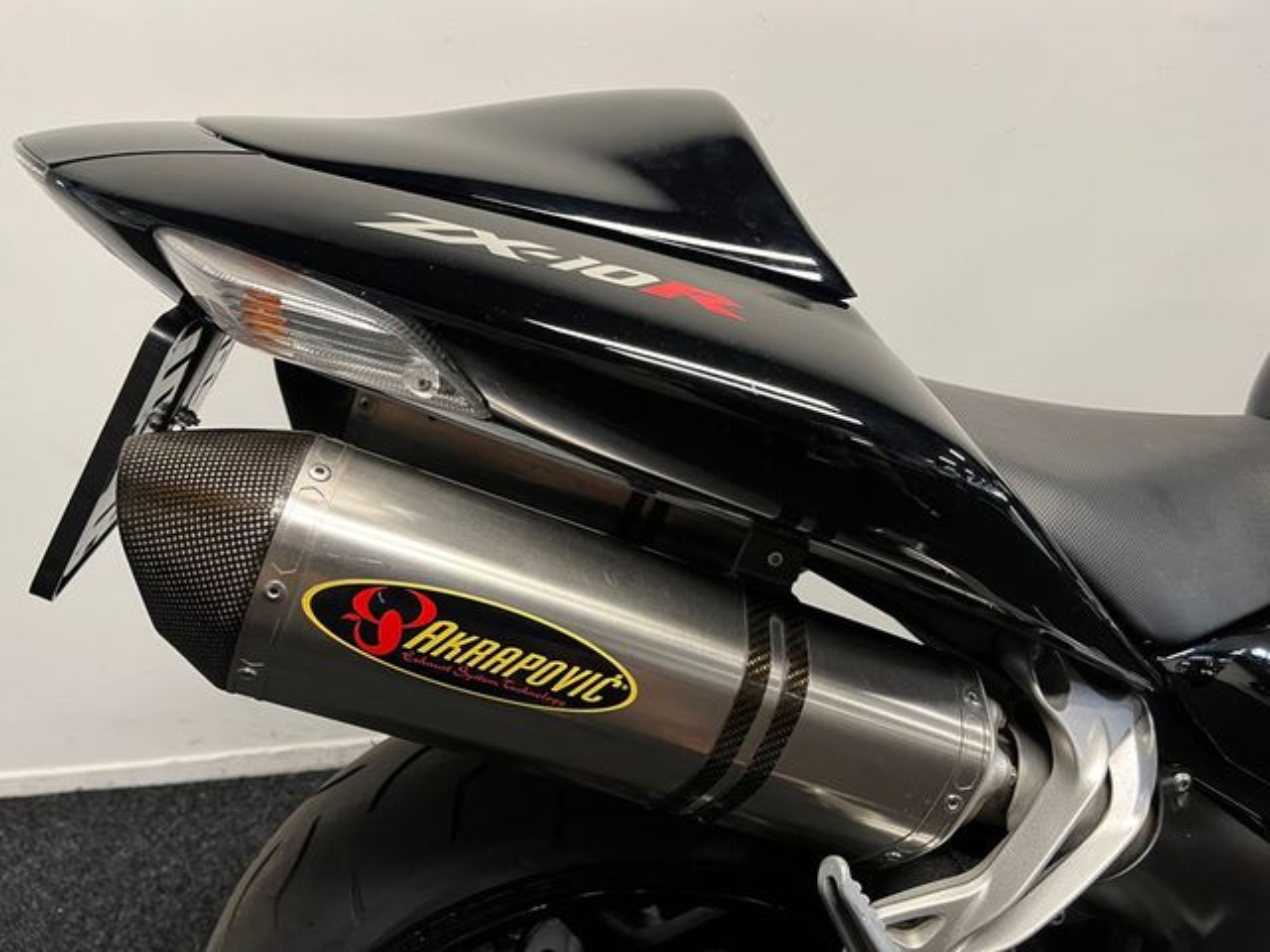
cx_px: 635
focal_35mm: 26
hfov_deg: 67.3
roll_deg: +0.4
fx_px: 954
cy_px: 476
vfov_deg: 53.1
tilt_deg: -25.4
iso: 125
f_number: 1.6
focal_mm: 5.1
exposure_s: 1/50
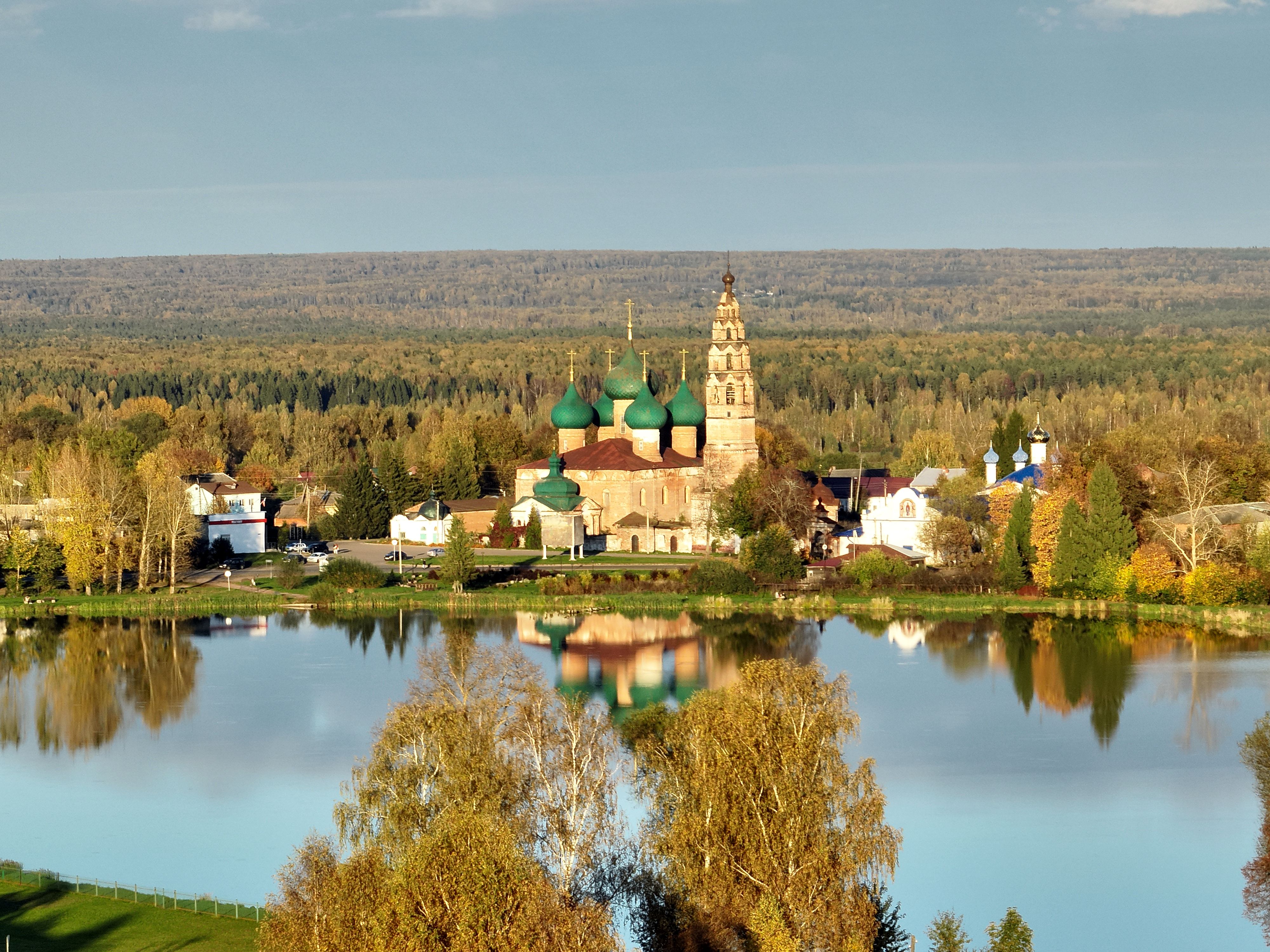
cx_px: 635
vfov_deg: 9.2
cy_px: 476
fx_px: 5907
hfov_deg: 12.3
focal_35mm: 161
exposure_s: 1/125
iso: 100
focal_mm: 29.85
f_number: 4.4
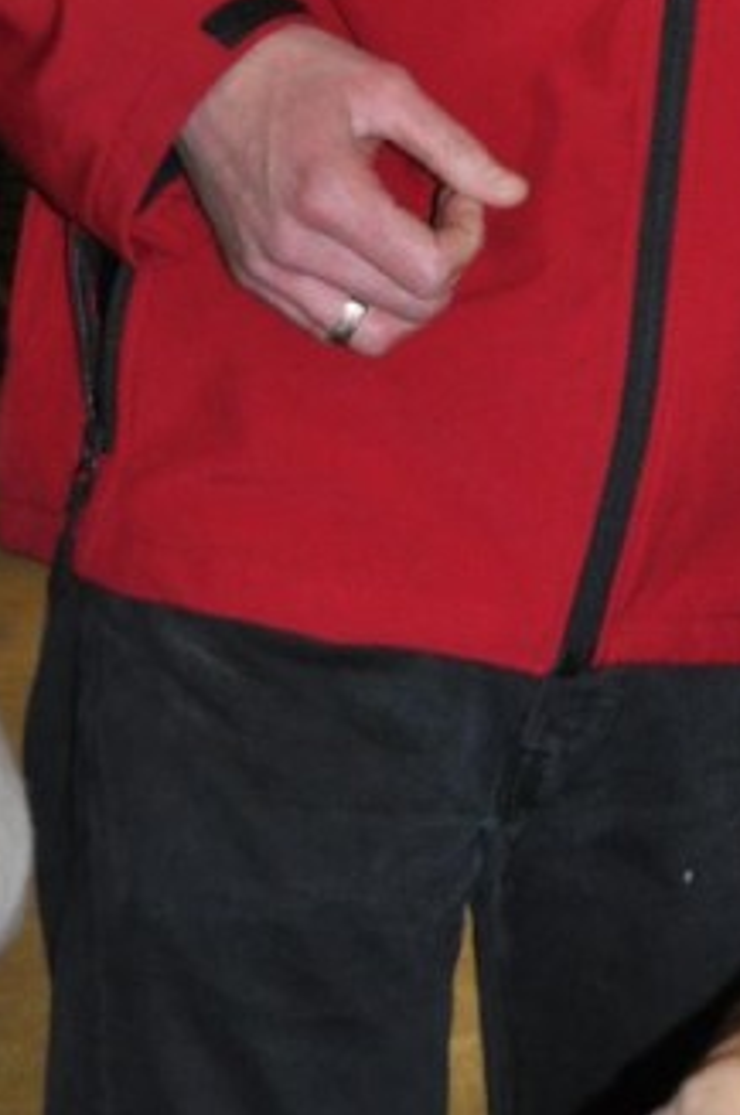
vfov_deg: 16.2
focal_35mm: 122
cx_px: 1074
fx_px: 3773
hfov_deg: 10.8
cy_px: -188
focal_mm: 26
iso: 800
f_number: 4
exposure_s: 1/60
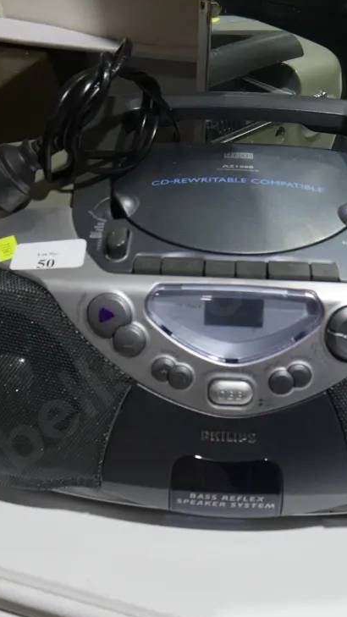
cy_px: 317
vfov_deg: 39.9
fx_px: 851
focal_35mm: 52
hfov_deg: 23.0
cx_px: 193
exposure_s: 1/60
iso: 250
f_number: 5
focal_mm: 17
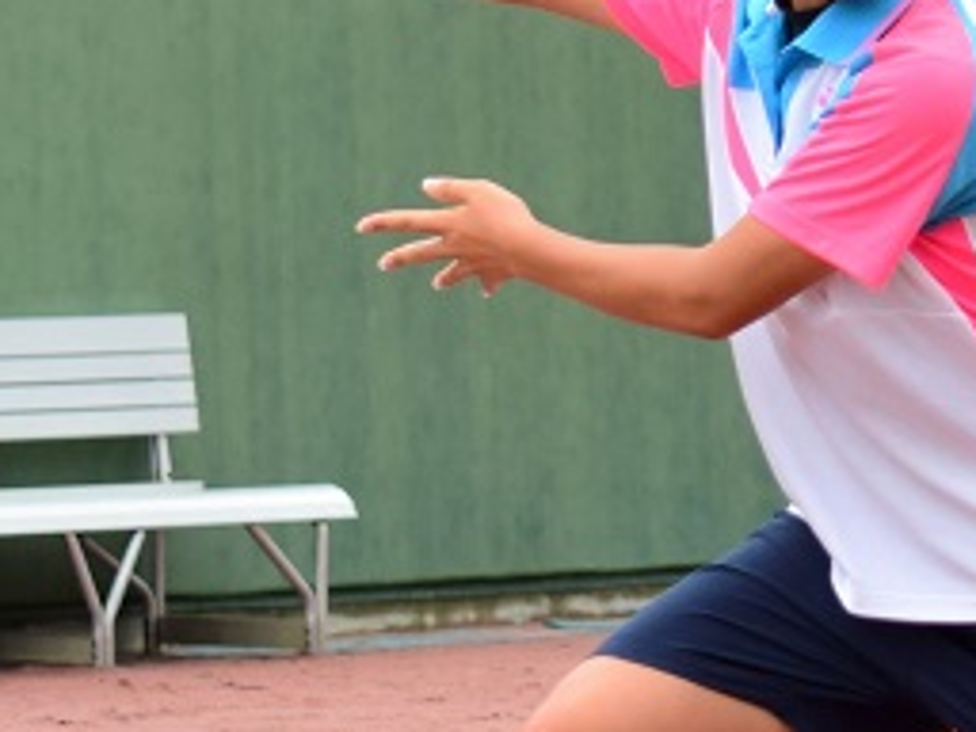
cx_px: 957
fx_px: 12716
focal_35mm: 451
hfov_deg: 4.4
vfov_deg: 3.3
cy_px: 336
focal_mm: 80
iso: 500
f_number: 4.5
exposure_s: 1/1250
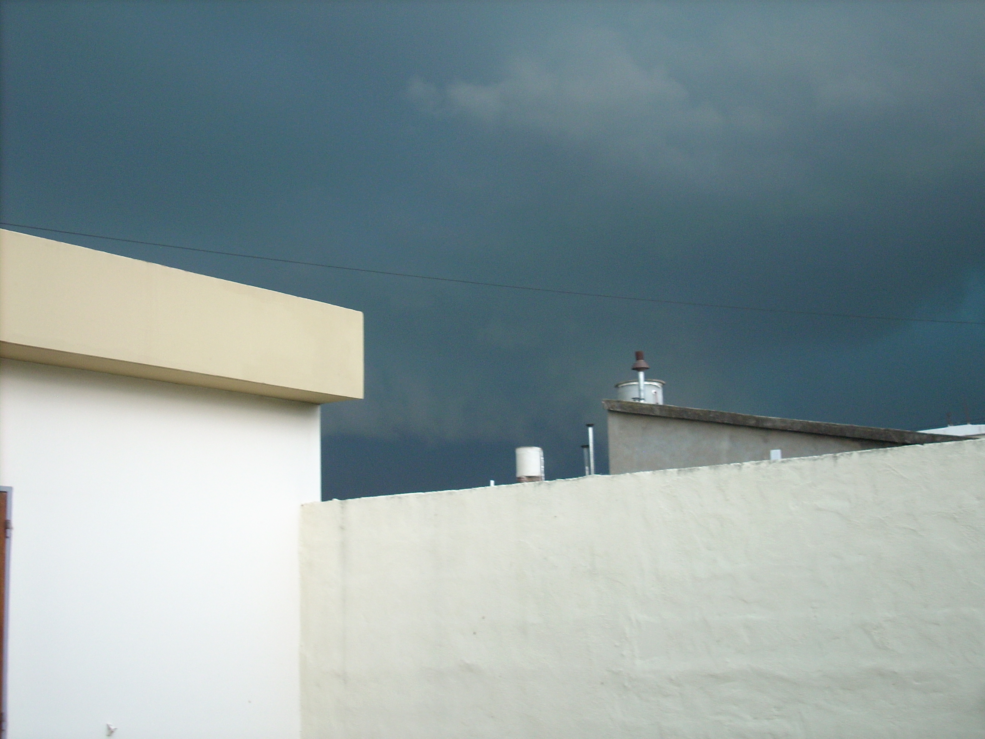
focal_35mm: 46
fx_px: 1309
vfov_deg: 31.5
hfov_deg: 41.2
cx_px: 492
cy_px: 370
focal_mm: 7.6
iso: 124
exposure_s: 1/30
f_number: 3.1
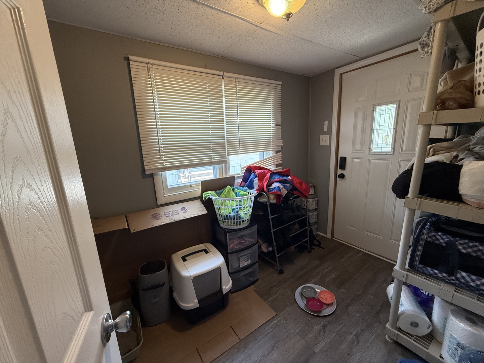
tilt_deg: -12.0
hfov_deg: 102.1
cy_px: 182
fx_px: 196
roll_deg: +2.2
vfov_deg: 85.7
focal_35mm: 14
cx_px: 242
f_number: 2.2
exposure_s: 1/120
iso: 250
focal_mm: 2.22
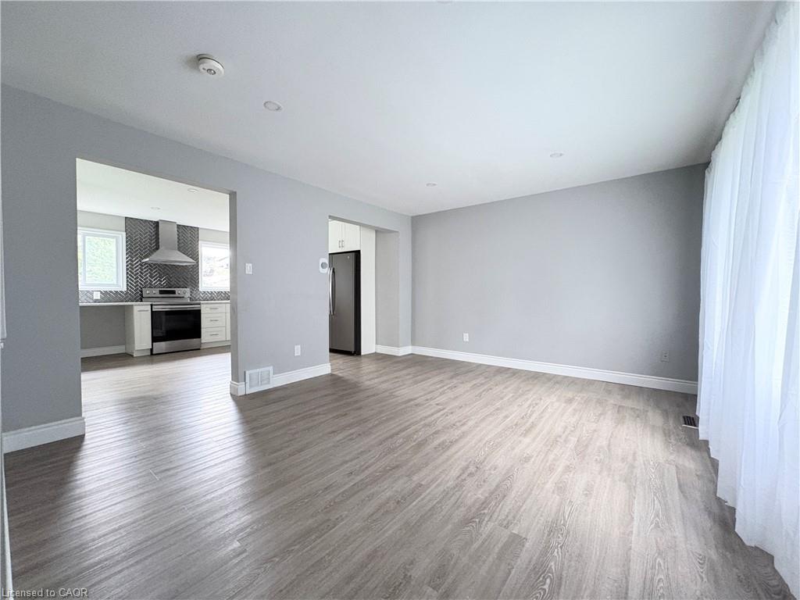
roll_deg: +0.8
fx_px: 324
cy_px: 300
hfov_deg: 102.1
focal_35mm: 14
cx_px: 400
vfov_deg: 85.7
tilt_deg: -0.1
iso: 800
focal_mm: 2.22
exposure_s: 1/60
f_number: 2.2
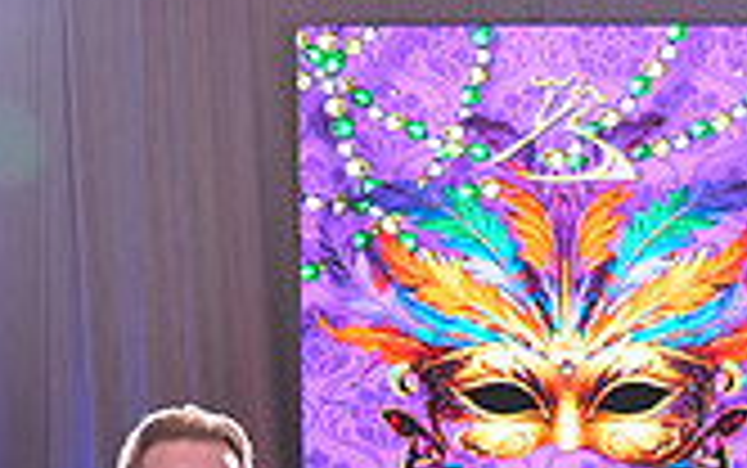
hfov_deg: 19.3
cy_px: 801
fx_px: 2180
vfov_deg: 11.5
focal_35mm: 107
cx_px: 569
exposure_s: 1/400
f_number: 4
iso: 2000
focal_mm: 30
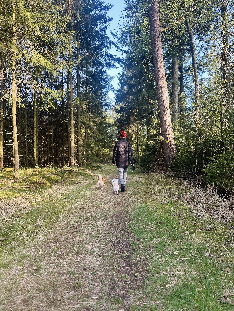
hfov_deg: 56.8
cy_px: 156
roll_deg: +0.2
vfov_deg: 71.6
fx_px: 216
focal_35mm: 24
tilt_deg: +2.9
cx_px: 117
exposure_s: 1/181
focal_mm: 6.86
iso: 80
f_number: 1.78
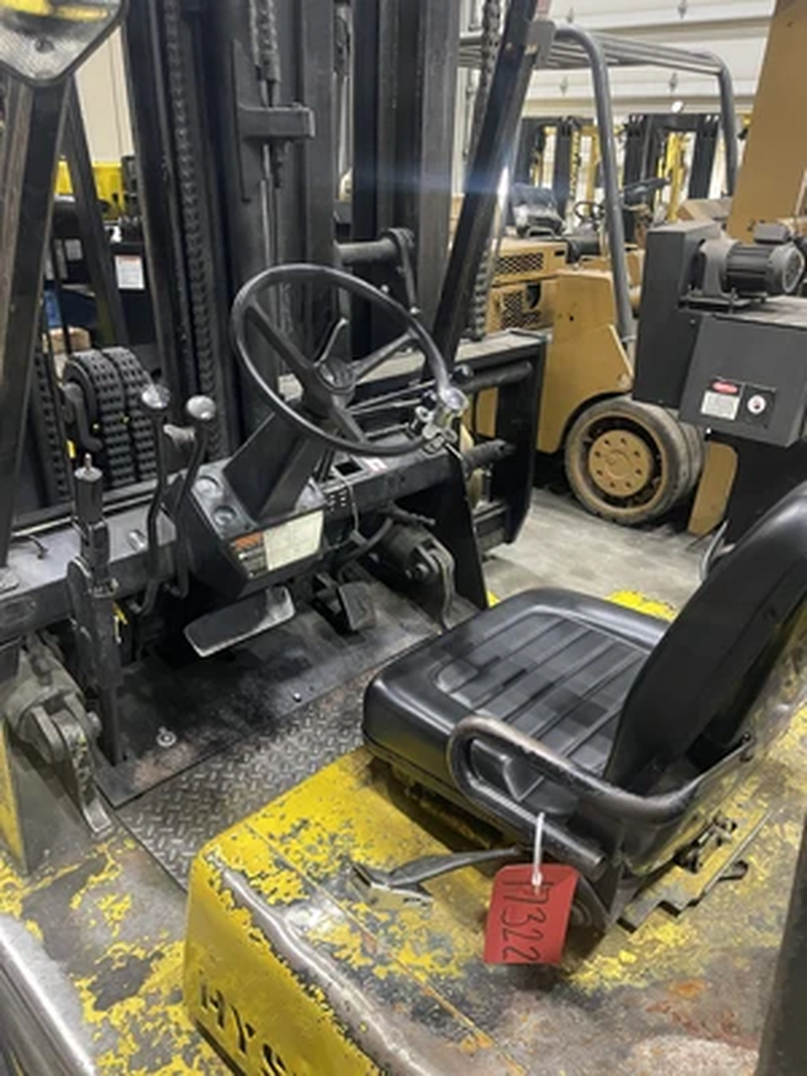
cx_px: 404
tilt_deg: -26.4
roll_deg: -0.4
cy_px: 538
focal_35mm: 25
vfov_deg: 69.4
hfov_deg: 54.9
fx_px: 777
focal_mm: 5.1
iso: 500
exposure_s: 1/40
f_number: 1.6
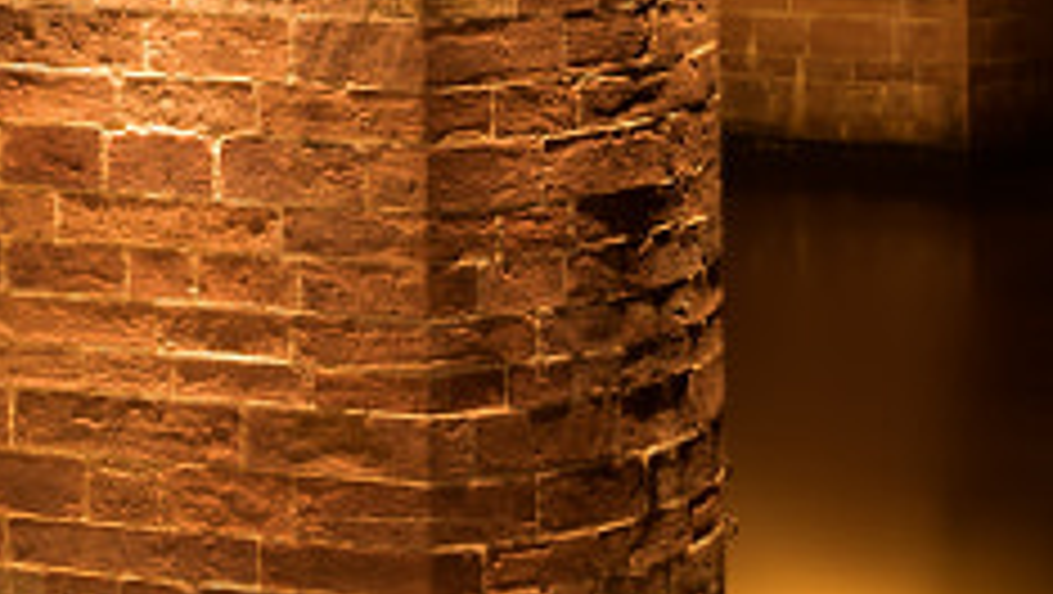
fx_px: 6203
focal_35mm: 222
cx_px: -414
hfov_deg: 9.5
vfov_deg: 5.2
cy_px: -1210
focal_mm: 31
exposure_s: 30
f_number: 10
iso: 80
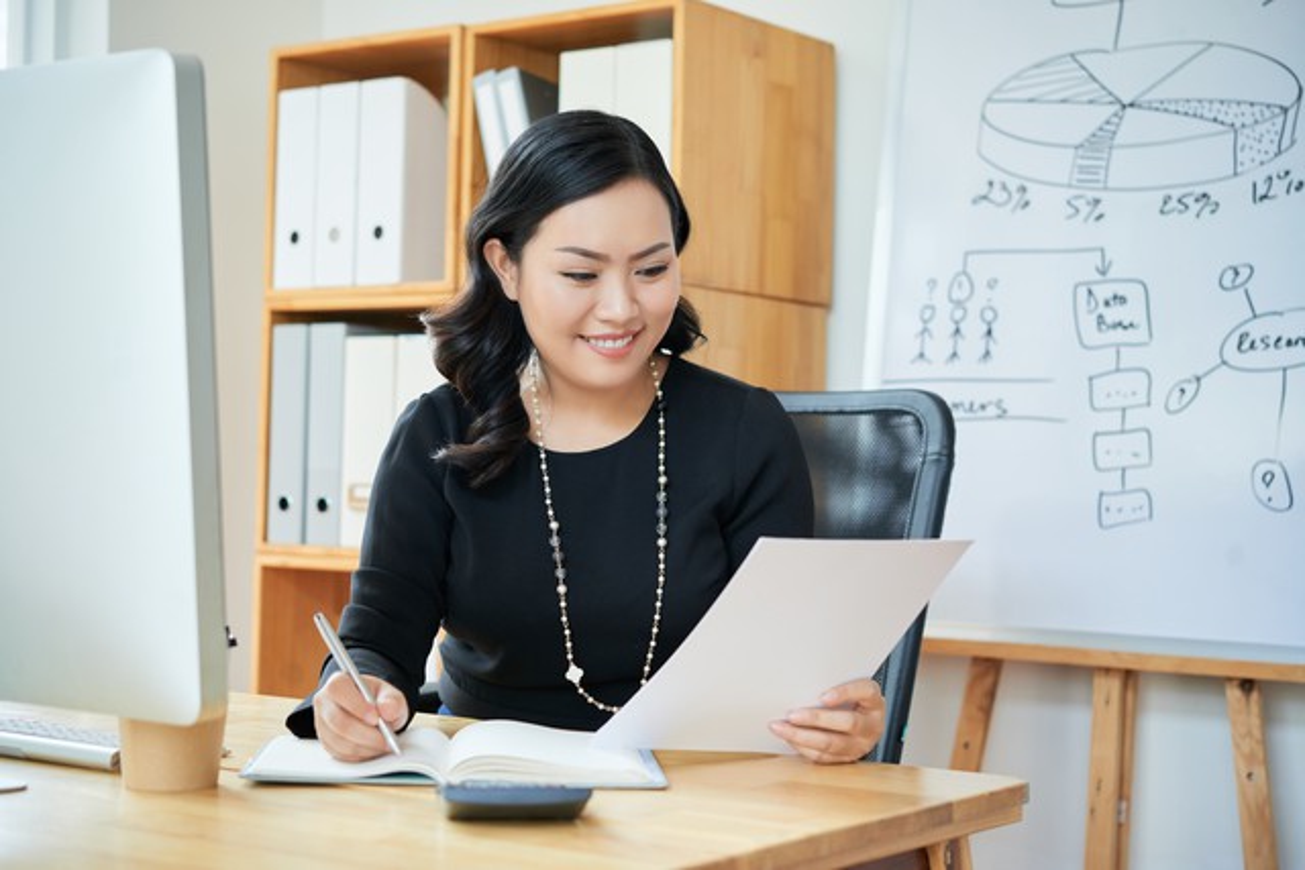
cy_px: 435
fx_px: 2175
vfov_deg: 22.6
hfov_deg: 33.4
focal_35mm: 60
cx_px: 652
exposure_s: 1/250
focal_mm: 60
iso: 640
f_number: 4
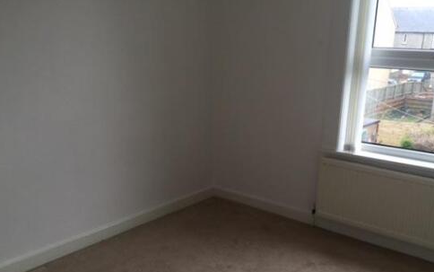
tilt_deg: -19.9
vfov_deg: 34.0
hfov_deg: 52.5
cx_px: 253
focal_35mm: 37
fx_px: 438
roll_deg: -1.8
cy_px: 194
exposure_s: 1/40
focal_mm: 4.15
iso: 32
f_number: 2.2
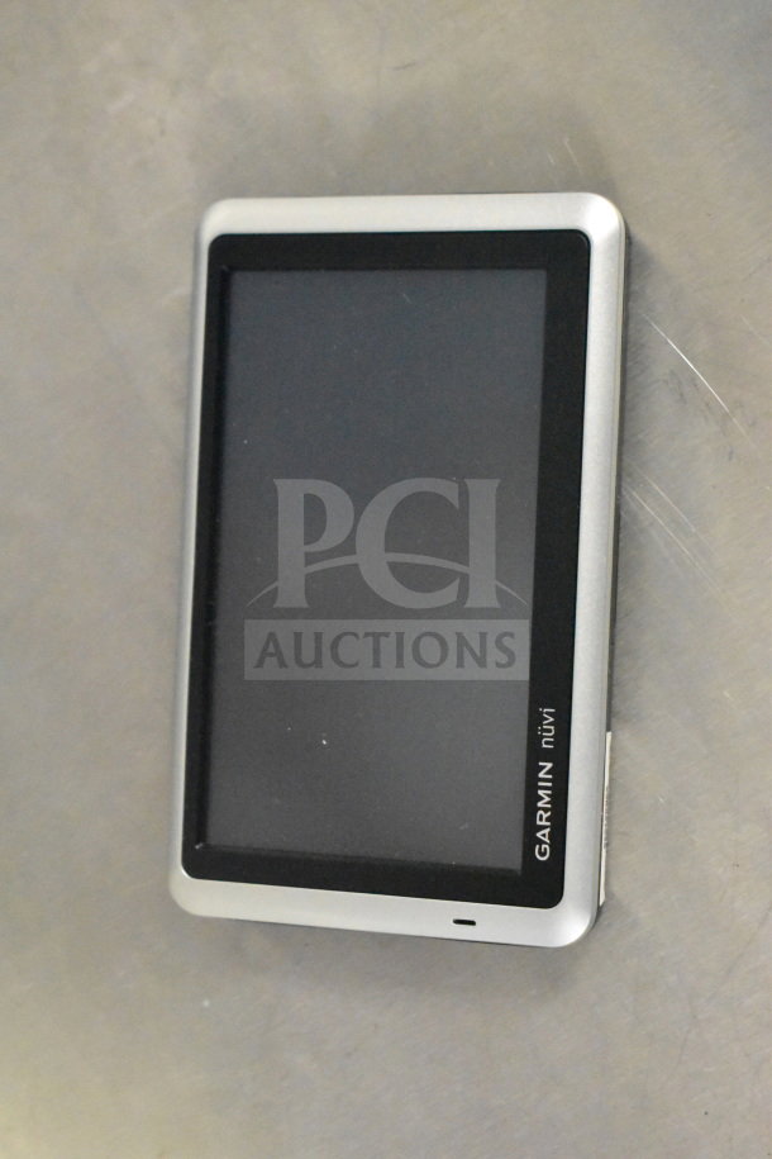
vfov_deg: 28.1
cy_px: 580
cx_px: 386
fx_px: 2316
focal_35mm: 72
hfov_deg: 18.9
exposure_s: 1/80
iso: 18000
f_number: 5.3
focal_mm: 48
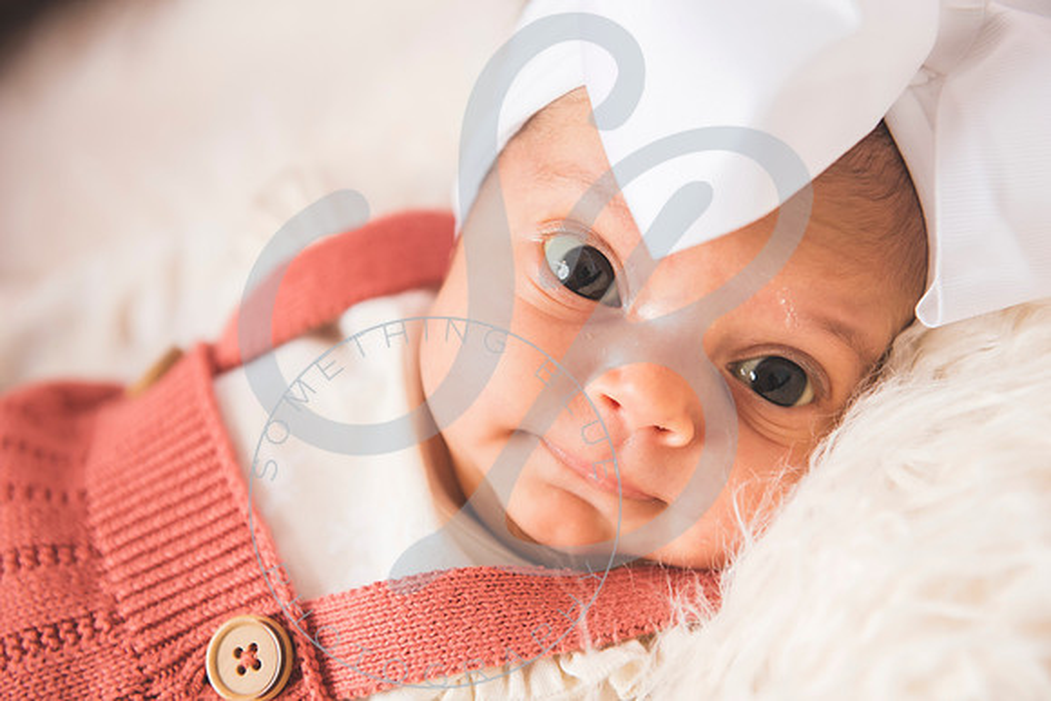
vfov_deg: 22.6
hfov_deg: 33.4
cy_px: 350
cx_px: 526
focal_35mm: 60
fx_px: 1752
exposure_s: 1/125
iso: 200
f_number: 3.5
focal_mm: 60
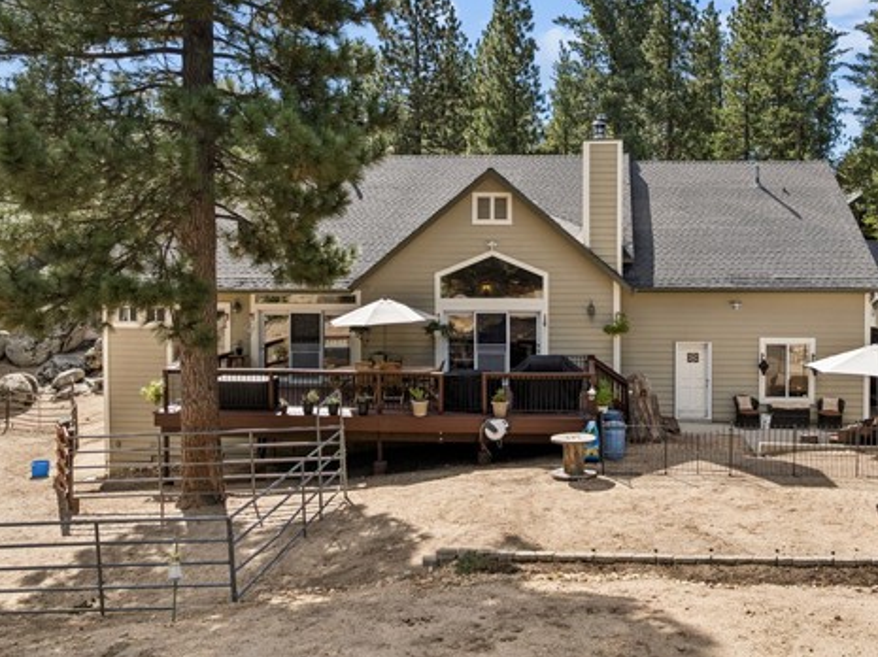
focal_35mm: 33
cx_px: 561
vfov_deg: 42.7
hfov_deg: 54.6
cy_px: 263
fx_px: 836
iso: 120
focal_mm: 12.3
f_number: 2.8
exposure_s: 1/160
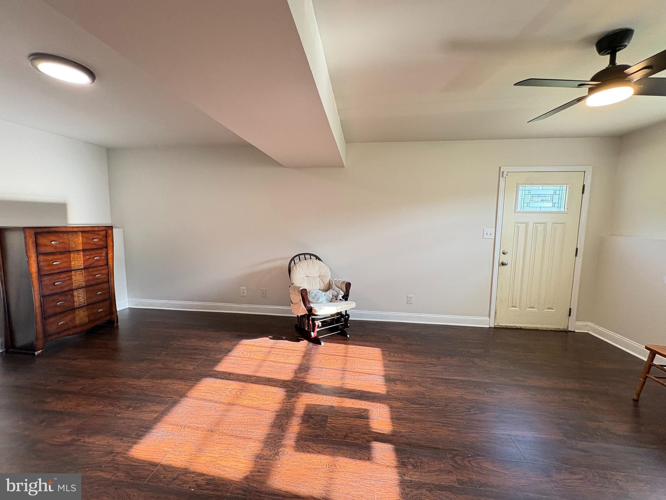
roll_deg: -0.3
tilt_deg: -5.8
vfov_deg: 85.7
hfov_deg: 102.1
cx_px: 333
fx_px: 269
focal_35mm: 14
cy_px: 250
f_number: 2.2
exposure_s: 1/59
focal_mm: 2.22
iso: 250
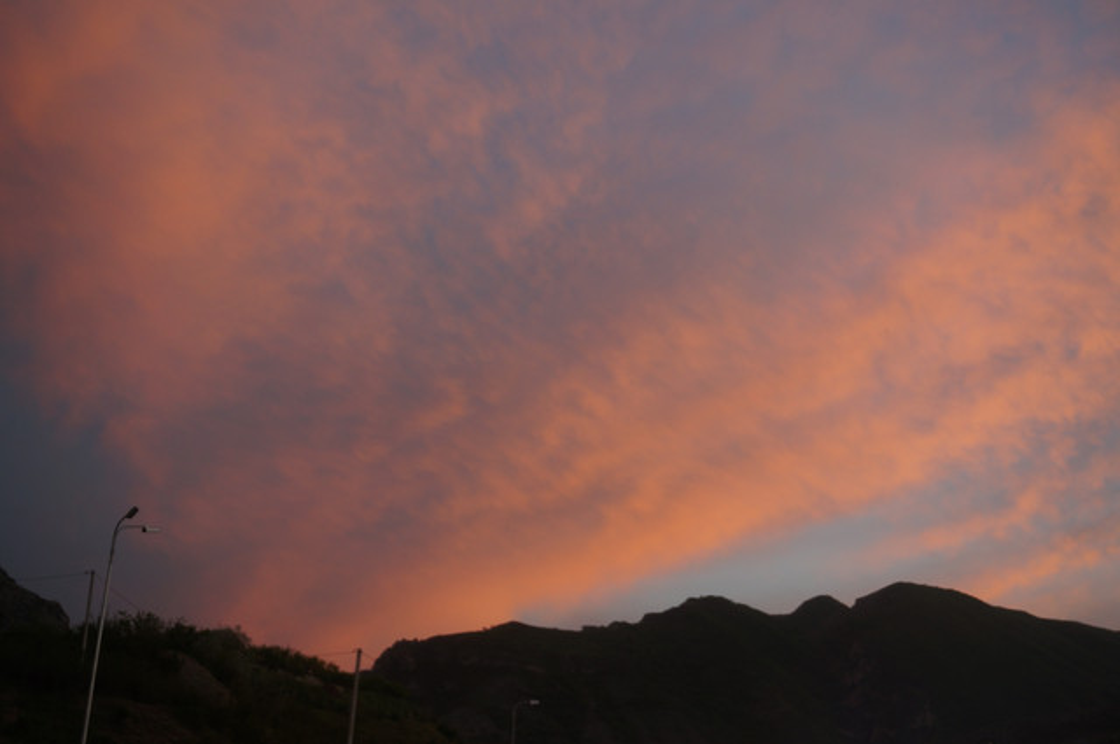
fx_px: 1445
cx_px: 560
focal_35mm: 46
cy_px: 372
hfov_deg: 42.4
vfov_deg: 28.9
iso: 250
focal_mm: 31
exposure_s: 1/60
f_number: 5
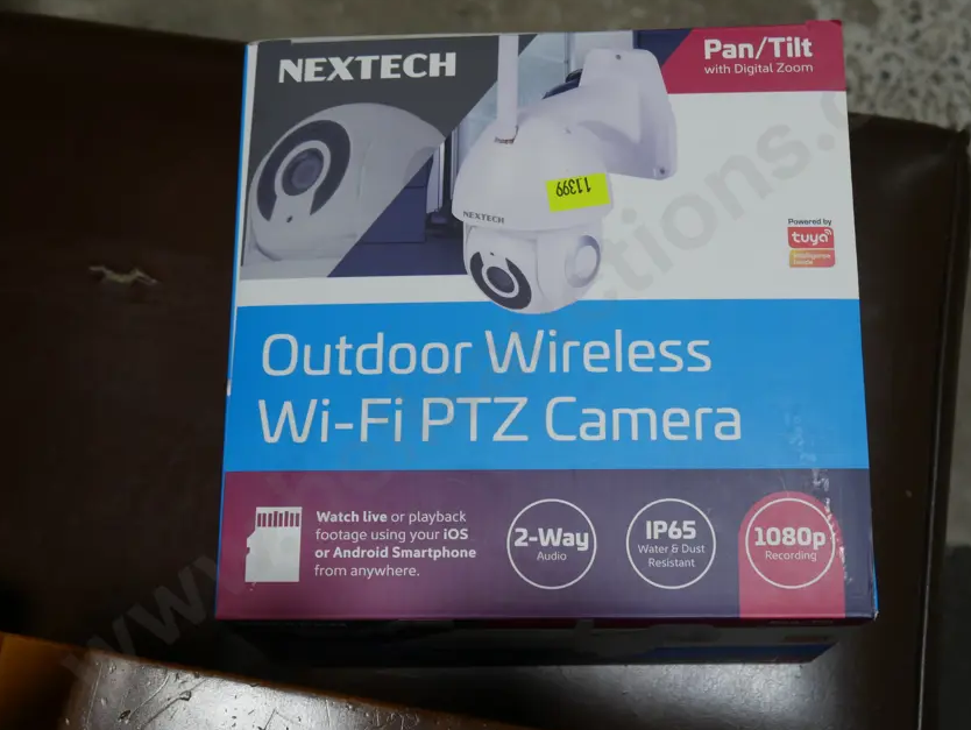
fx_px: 1516
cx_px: 550
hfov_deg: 35.5
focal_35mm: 54
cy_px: 325
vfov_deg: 27.1
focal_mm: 22
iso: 200
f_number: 5
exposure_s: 1/125
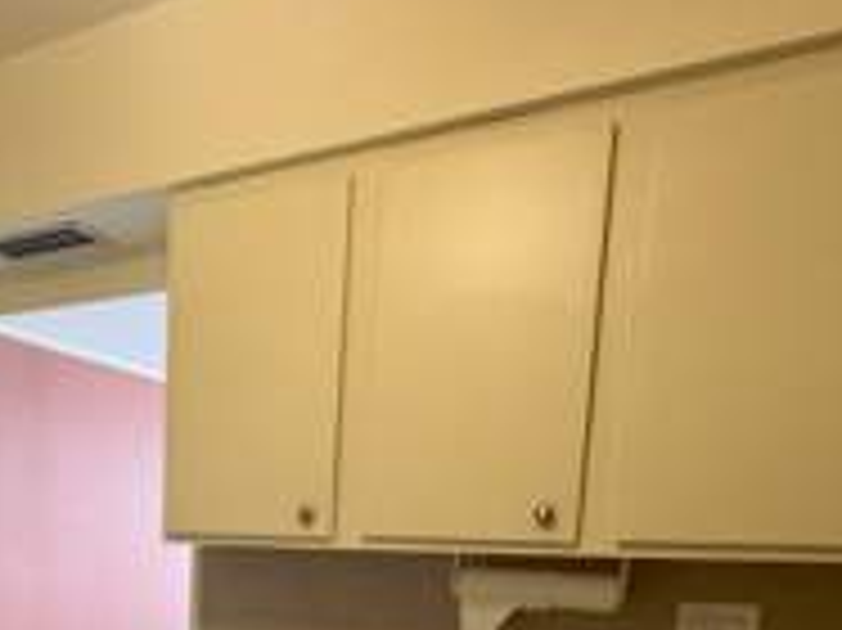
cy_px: 619
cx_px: 59
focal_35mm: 36
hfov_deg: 45.7
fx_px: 875
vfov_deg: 36.0
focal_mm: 2.22
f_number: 2.2
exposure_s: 1/120
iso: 250
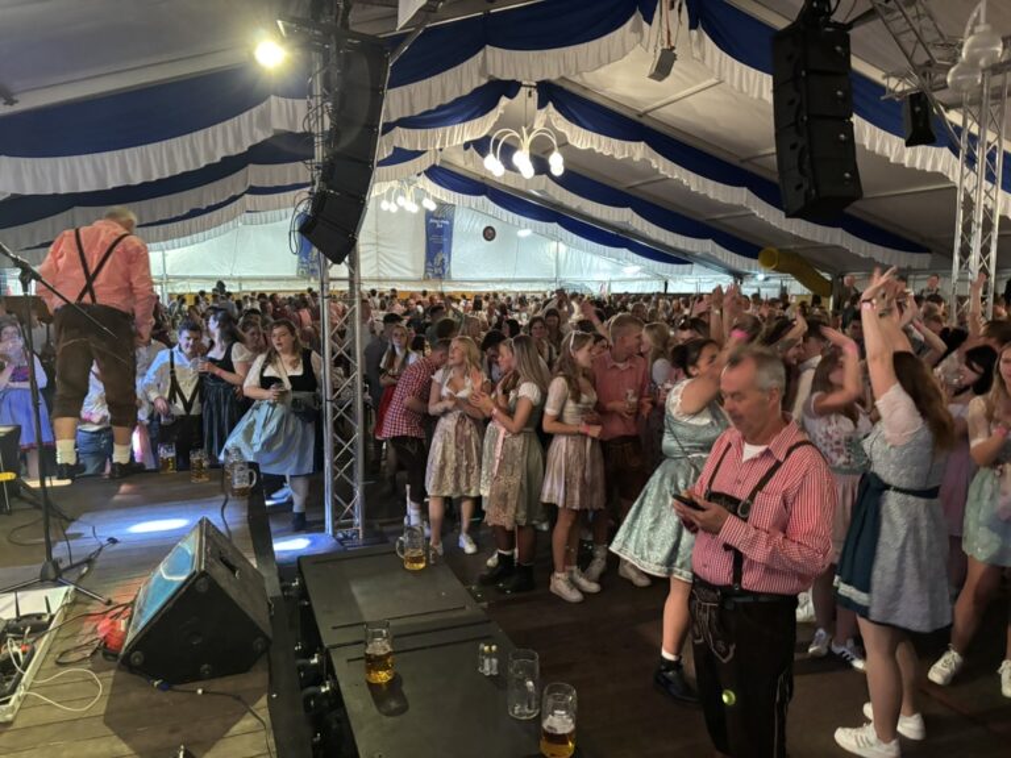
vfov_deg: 53.1
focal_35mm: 26
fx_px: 759
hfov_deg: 67.3
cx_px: 506
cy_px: 379
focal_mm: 5.96
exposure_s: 1/25
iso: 640
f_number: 1.6
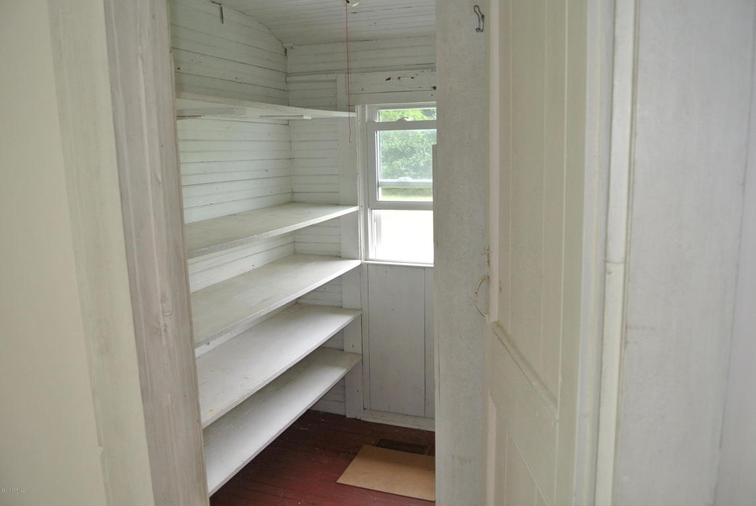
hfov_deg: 67.3
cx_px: 378
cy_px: 253
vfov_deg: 48.1
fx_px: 568
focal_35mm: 27
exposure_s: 1/60
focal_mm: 10
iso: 320
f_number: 3.5
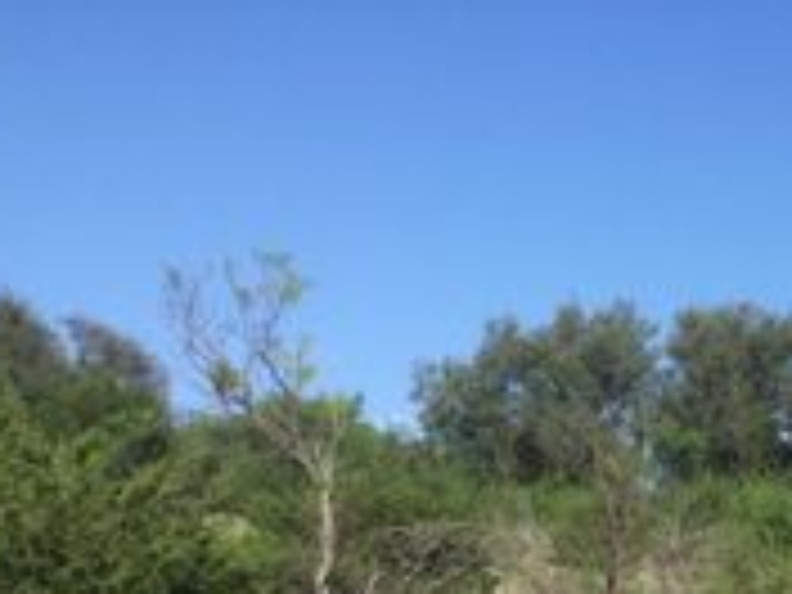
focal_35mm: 76
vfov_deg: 18.3
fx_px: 1739
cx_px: 839
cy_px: 722
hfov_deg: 24.2
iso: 25
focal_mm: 3.3
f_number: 2.4
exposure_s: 1/1058
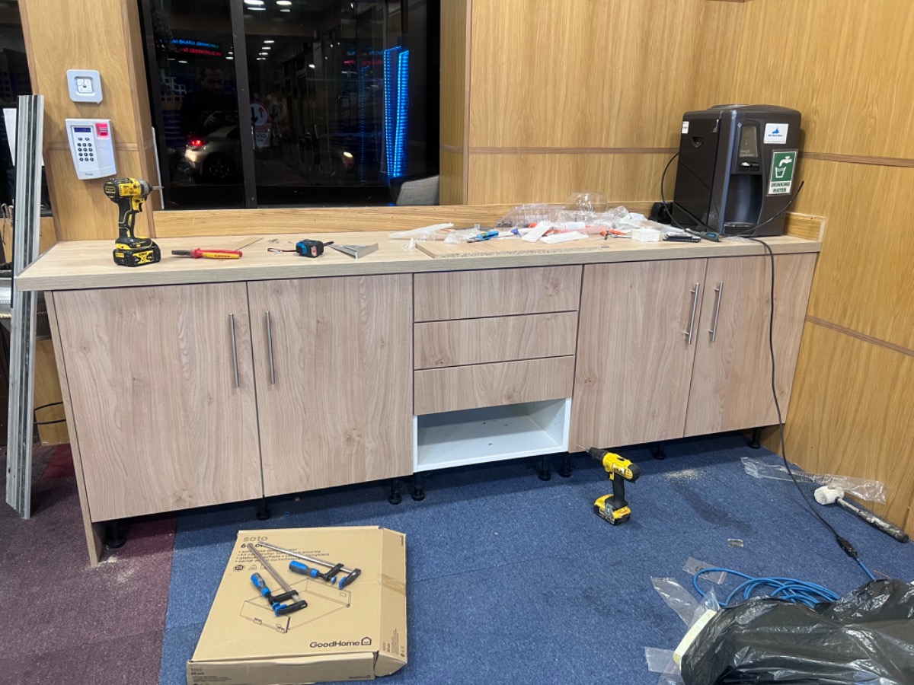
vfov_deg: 53.1
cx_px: 457
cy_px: 342
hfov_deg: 67.3
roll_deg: -1.0
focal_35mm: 26
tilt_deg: -19.4
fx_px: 687
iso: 160
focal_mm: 5.7
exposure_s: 1/50
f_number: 1.5
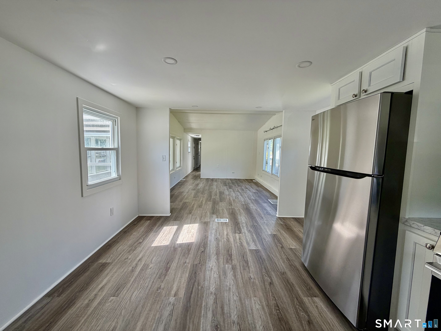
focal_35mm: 14
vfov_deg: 85.7
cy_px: 166
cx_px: 220
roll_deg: -0.9
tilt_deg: -5.0
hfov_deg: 102.1
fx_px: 178
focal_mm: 2.22
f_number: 2.2
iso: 64
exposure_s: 1/121
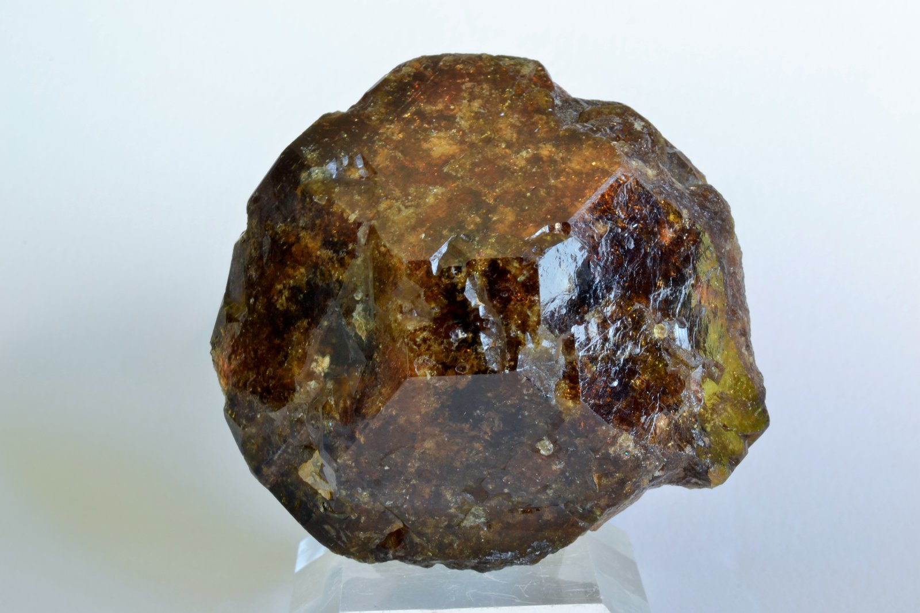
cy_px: 306
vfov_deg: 22.6
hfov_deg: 33.4
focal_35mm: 60
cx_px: 460
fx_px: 1533
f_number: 25
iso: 100
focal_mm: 40
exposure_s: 1
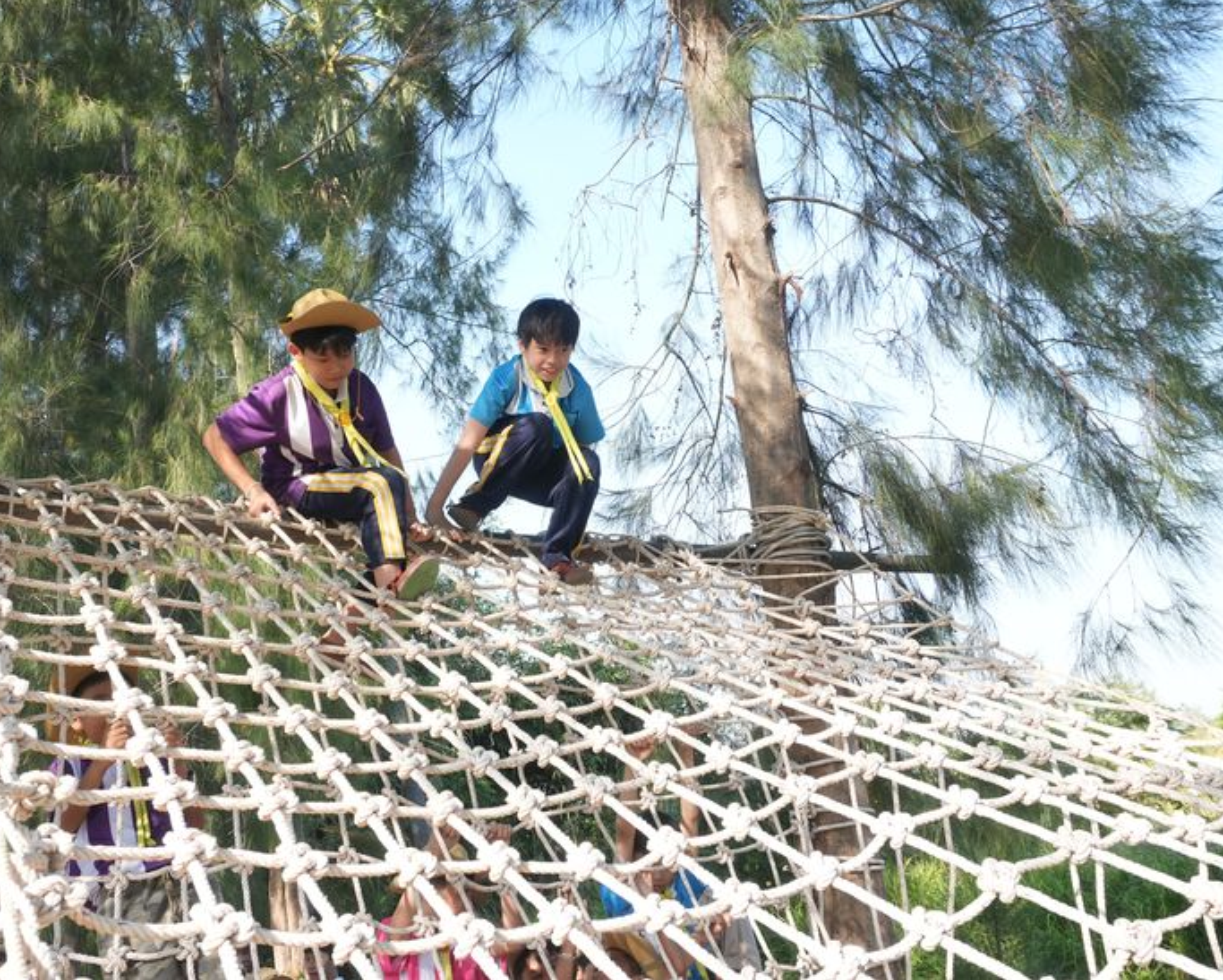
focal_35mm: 34
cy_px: 489
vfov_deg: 43.4
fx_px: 1231
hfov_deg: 52.7
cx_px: 533
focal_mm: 20
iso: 640
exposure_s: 1/400
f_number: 7.1
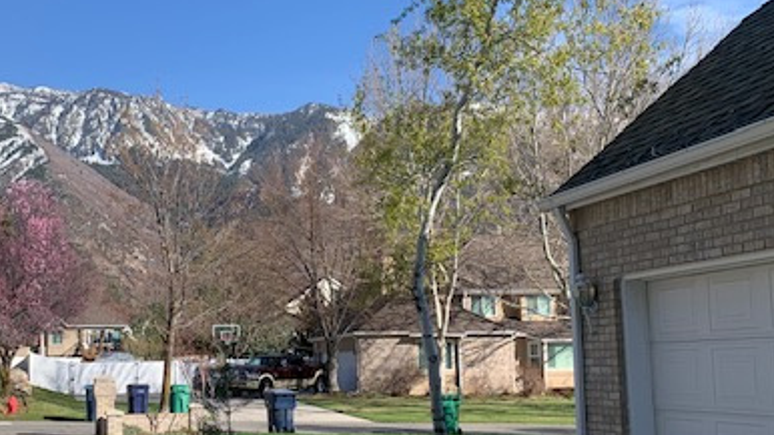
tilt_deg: +6.0
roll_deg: +1.7
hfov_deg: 42.7
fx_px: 964
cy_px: 293
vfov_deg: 25.3
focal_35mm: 47
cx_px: 221
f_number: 1.8
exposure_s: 1/1718
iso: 25
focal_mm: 4.25
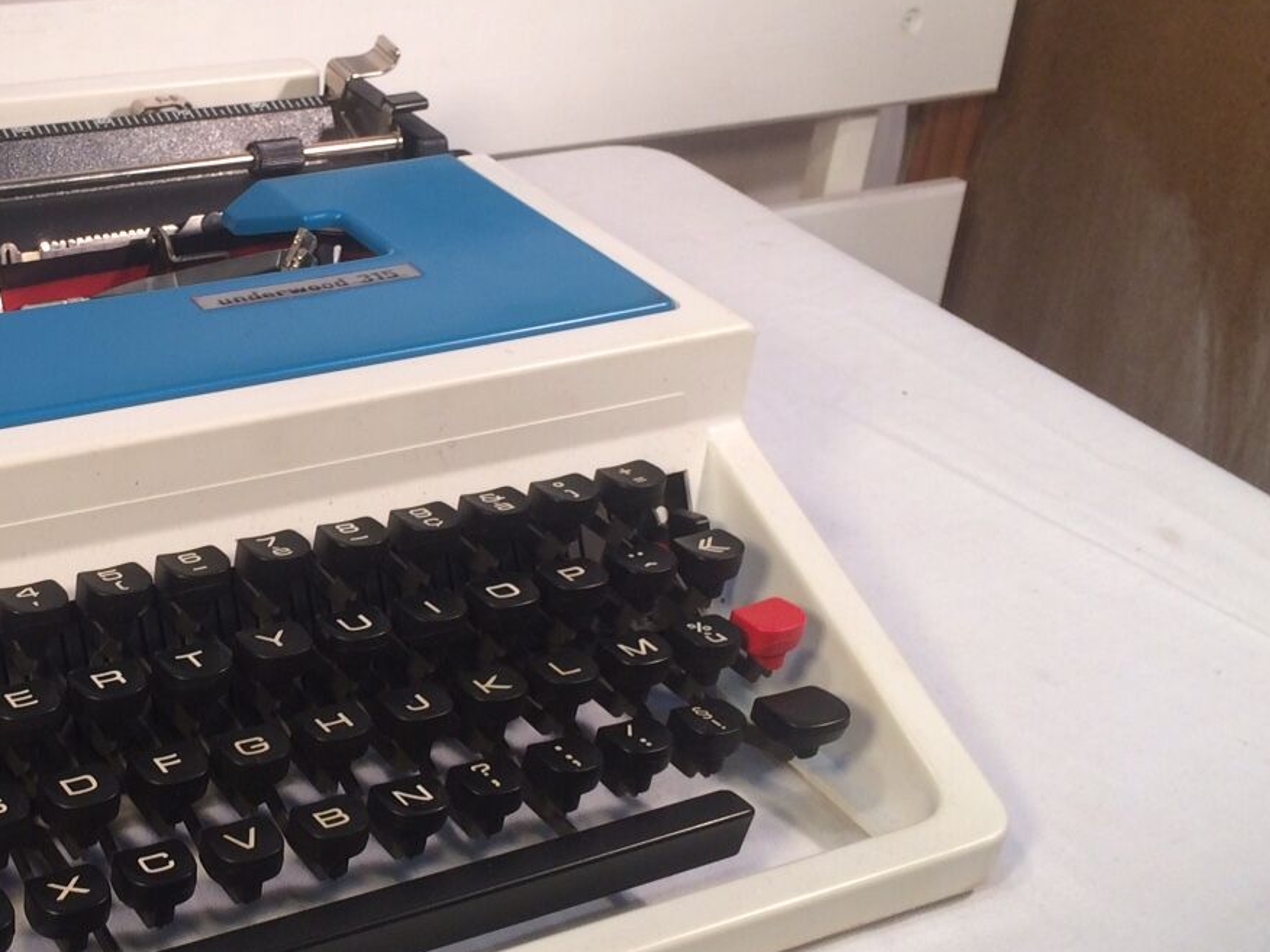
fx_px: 1981
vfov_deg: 27.0
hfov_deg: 33.9
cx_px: 159
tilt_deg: -31.7
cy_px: 523
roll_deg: -3.4
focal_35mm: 54
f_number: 2.2
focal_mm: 4.15
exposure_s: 1/50
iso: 50
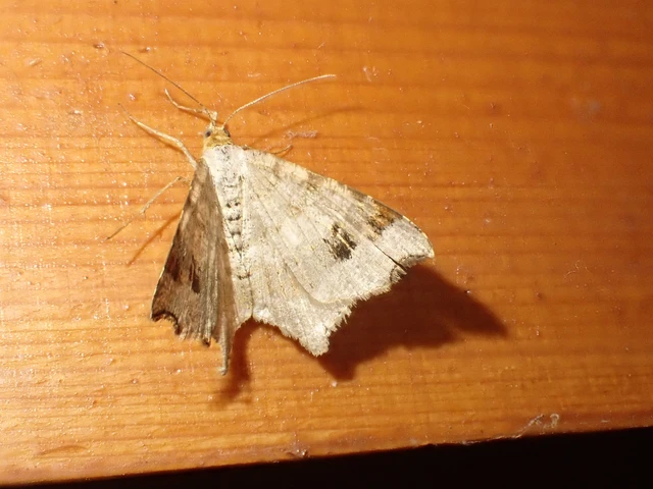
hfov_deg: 33.2
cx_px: 326
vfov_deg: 25.2
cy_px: 244
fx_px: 1094
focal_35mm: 58
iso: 800
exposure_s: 1/80
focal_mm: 10.35
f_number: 5
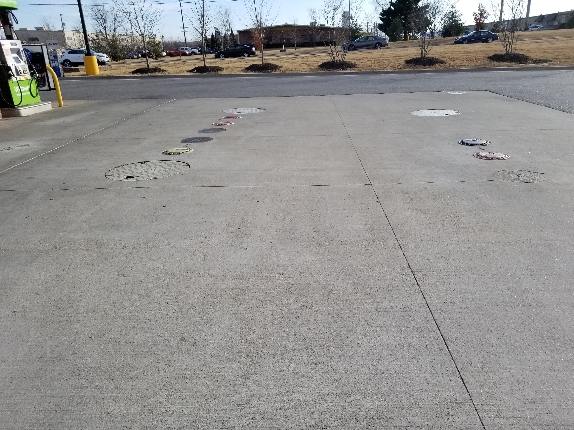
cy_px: 215
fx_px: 431
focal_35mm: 26
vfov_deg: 53.1
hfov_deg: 67.3
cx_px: 287
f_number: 1.7
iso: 50
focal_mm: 4.3
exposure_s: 1/1696
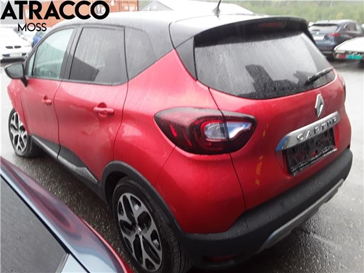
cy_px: 136
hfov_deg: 63.4
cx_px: 182
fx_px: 294
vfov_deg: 49.7
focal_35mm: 28
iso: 80
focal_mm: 2.91
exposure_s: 1/50
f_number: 1.9
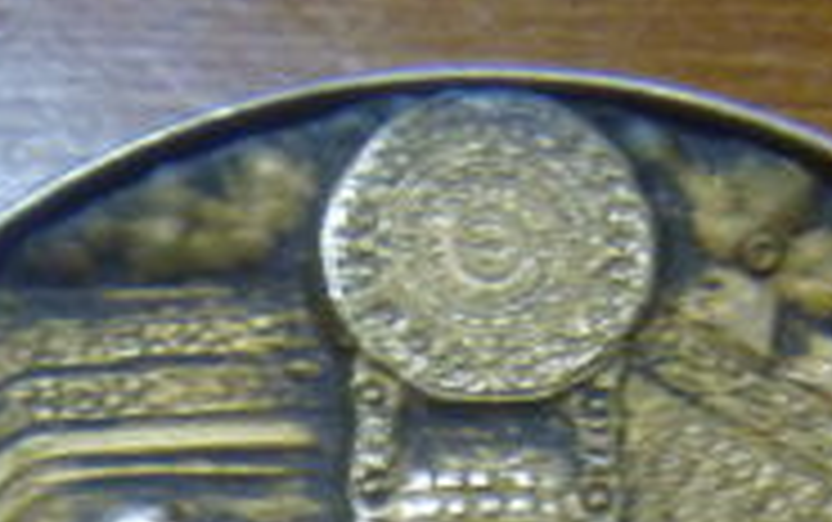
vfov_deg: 10.3
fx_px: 2723
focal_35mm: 120
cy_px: 972
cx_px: 517
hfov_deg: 17.3
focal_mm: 6.3
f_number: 3.5
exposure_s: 1/10
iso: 400
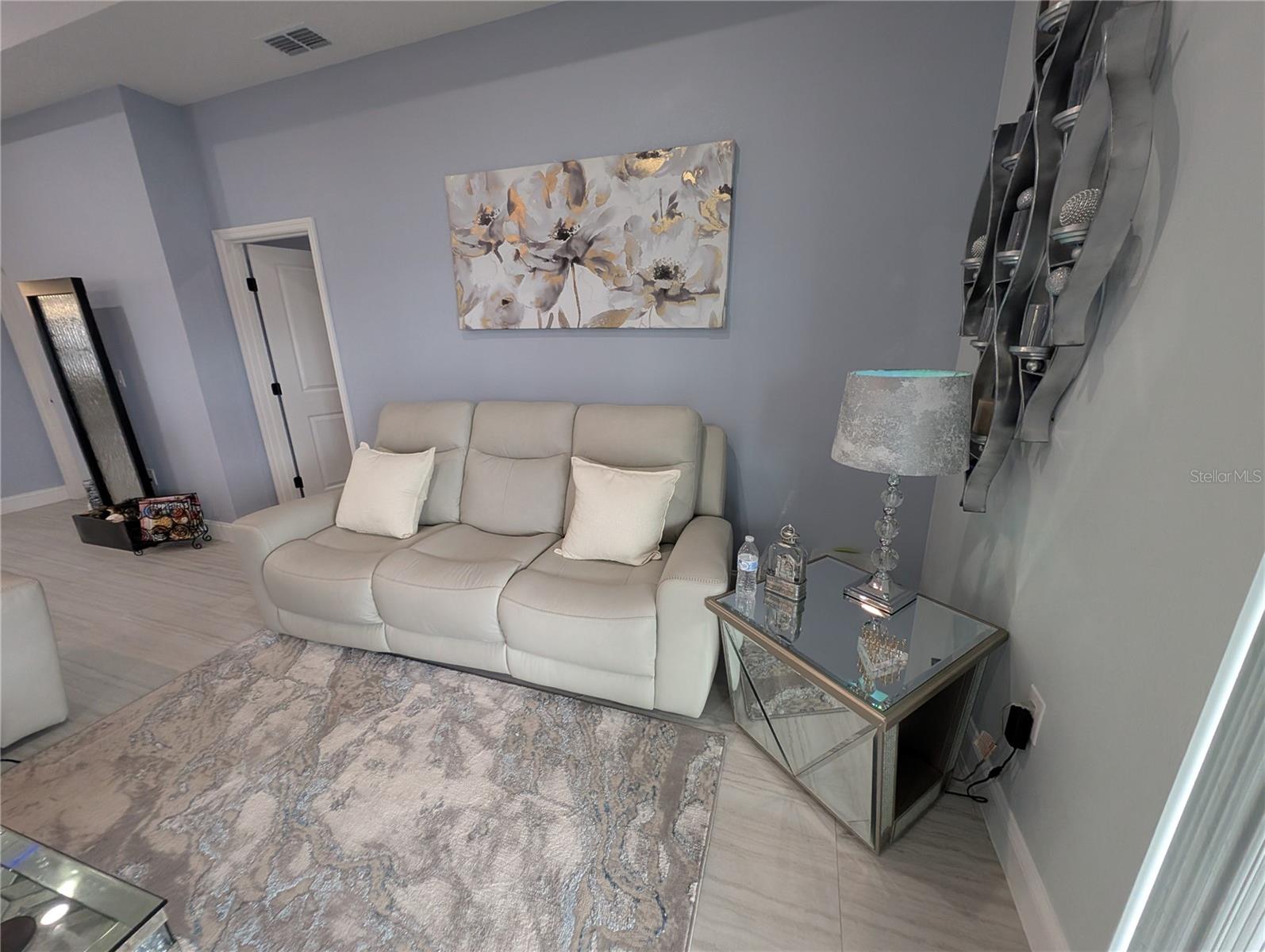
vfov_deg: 94.6
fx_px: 439
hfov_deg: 110.5
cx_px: 632
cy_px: 476
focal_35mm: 12
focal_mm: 2.23
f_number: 1.95
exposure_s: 1/120
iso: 289
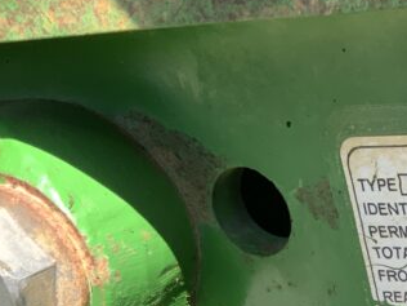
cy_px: 414
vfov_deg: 14.9
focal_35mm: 94
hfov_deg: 19.0
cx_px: 556
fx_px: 1105
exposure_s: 1/239
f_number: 1.8
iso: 16
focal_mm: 3
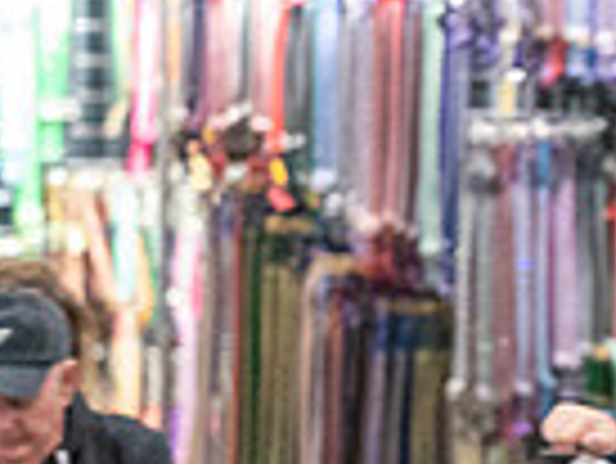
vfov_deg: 1.4
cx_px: 871
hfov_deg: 1.9
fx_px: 18684
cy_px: 218
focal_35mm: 1049
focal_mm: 200
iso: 6400
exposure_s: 1/250
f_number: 2.8
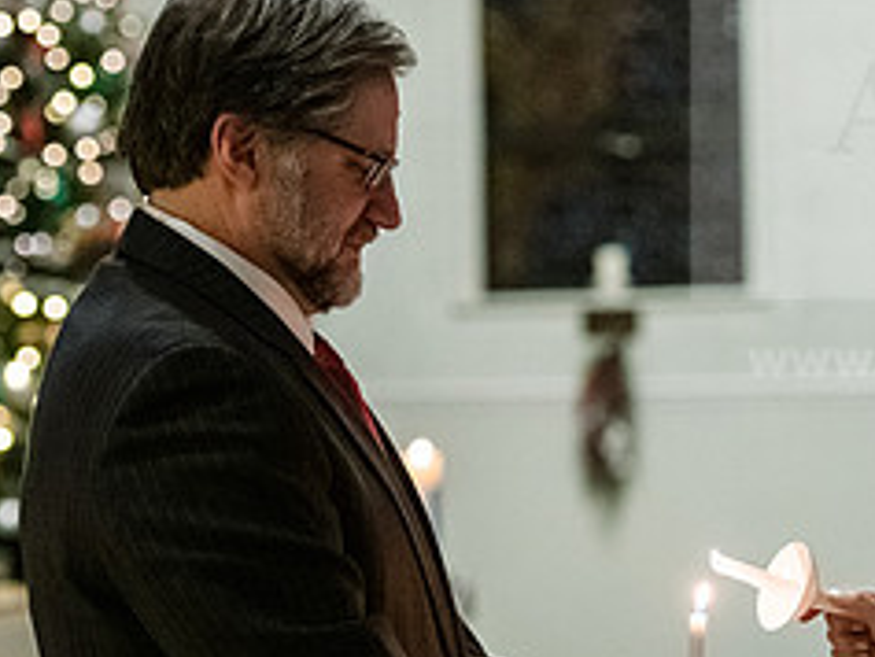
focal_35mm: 188
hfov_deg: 10.5
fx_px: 4755
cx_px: 580
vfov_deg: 7.9
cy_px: 437
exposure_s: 1/160
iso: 8000
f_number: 2.8
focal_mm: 80
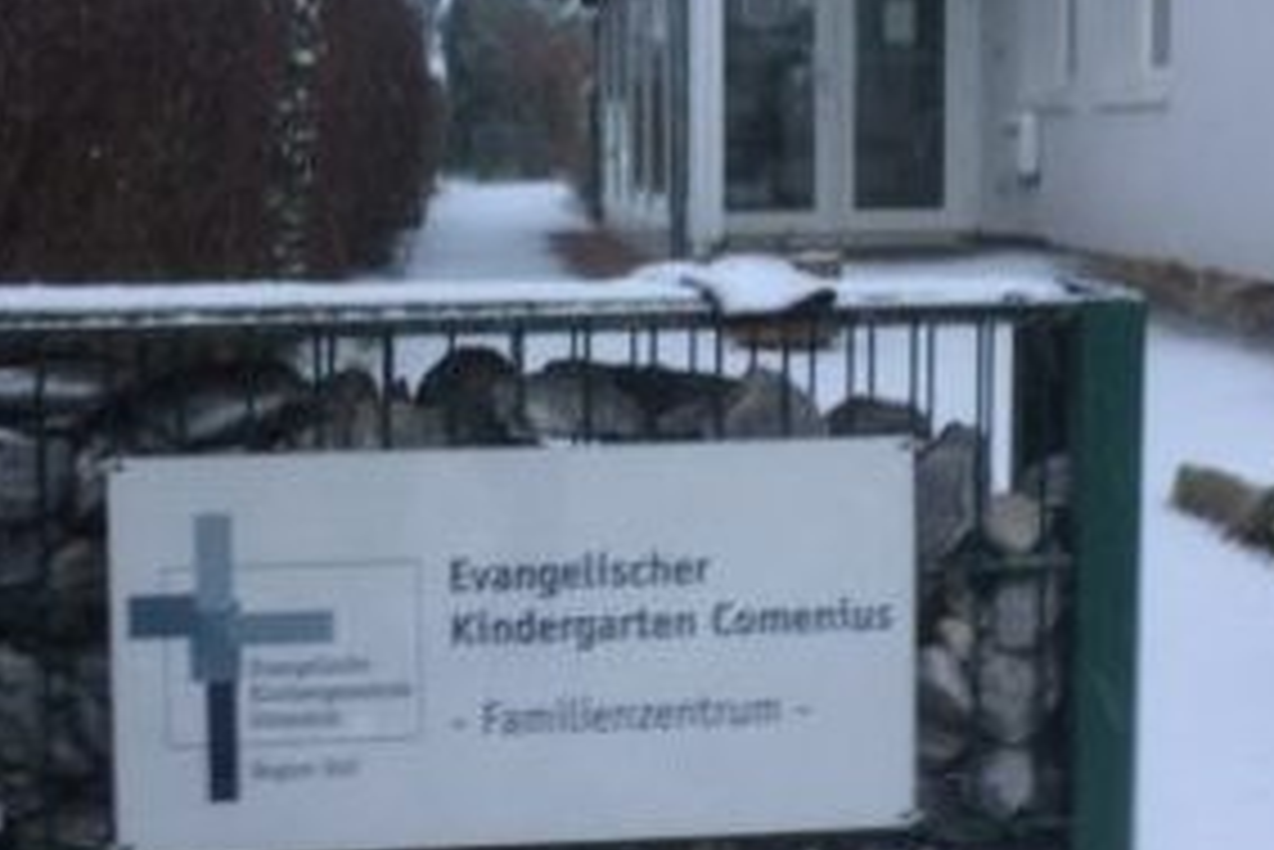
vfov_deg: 24.1
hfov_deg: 35.6
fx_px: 1983
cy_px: 288
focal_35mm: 56
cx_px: 651
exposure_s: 1/50
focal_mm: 4.15
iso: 40
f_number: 2.2
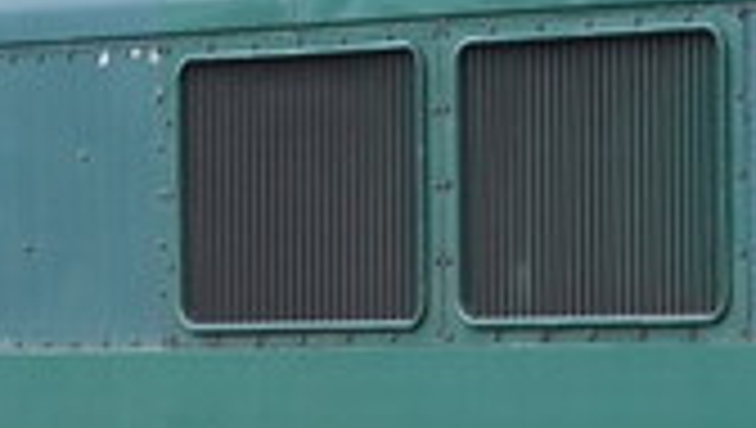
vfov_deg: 3.2
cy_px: 559
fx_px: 7667
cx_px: 418
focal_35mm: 382
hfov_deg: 5.6
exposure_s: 1/125
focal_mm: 32
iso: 200
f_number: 5.6
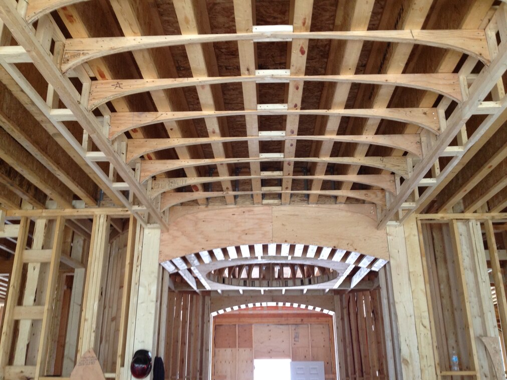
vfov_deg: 40.7
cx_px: 254
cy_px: 190
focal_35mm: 35
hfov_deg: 52.6
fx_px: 513
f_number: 2.4
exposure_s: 1/20
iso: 100
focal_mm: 4.28
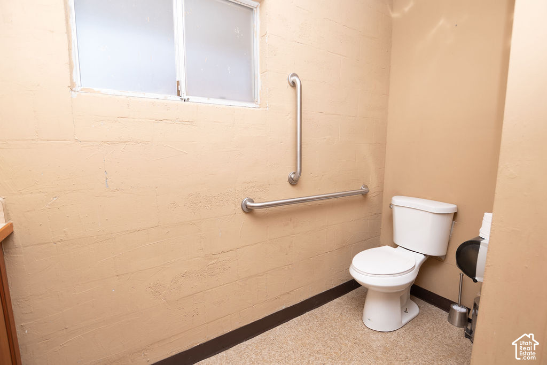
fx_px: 238
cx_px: 274
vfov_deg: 74.9
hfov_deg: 97.9
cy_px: 182
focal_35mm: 16
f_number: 4
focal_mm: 10
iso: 100
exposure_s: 1/200
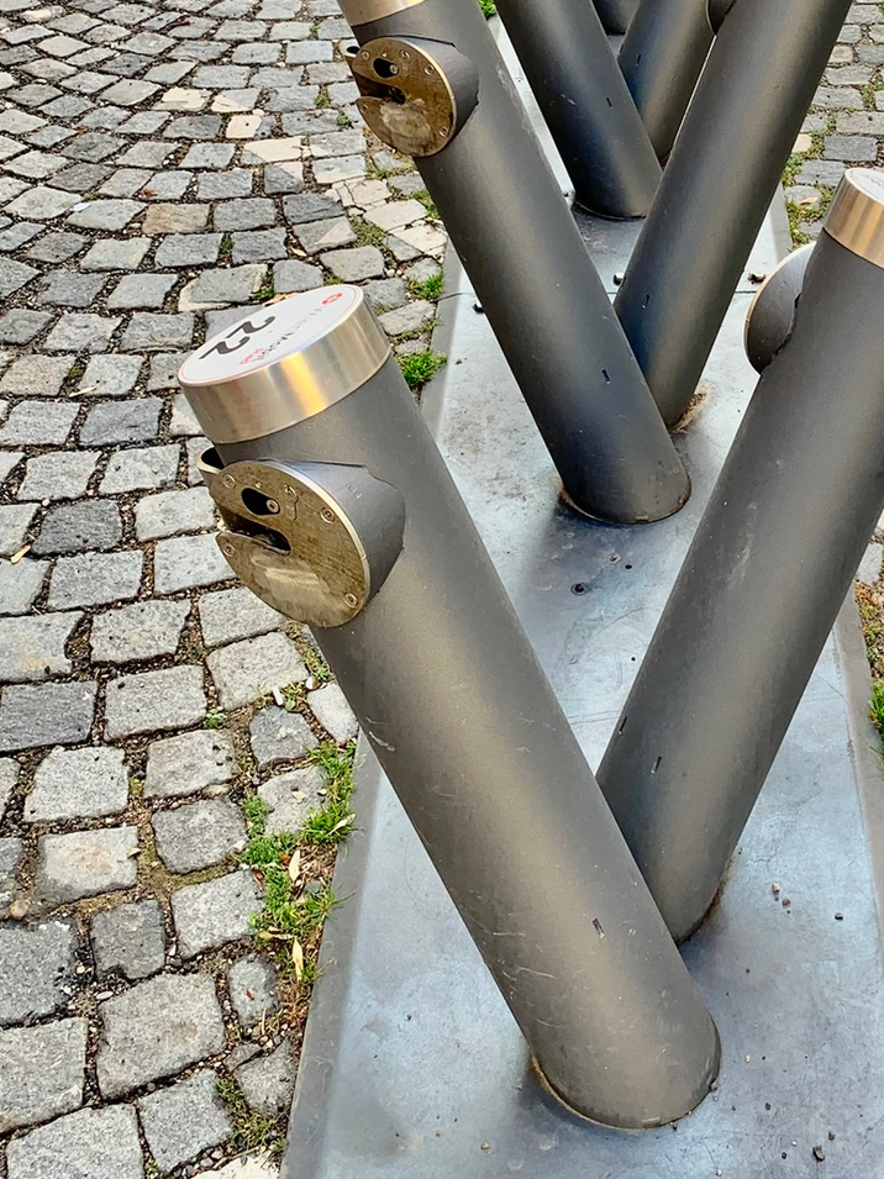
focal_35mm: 49
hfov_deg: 29.2
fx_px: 1669
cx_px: 673
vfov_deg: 37.5
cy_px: 240
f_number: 1.8
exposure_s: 1/124
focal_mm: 4.25
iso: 25
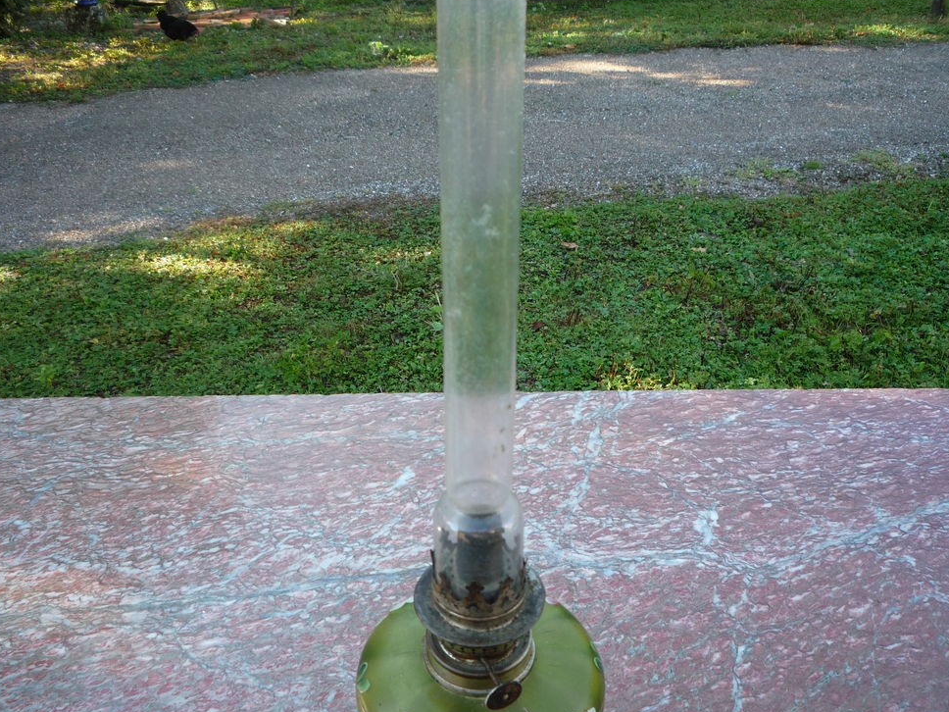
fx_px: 850
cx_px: 466
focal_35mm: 31
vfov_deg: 45.4
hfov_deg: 58.3
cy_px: 353
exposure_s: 1/80
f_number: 3.3
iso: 100
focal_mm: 5.2
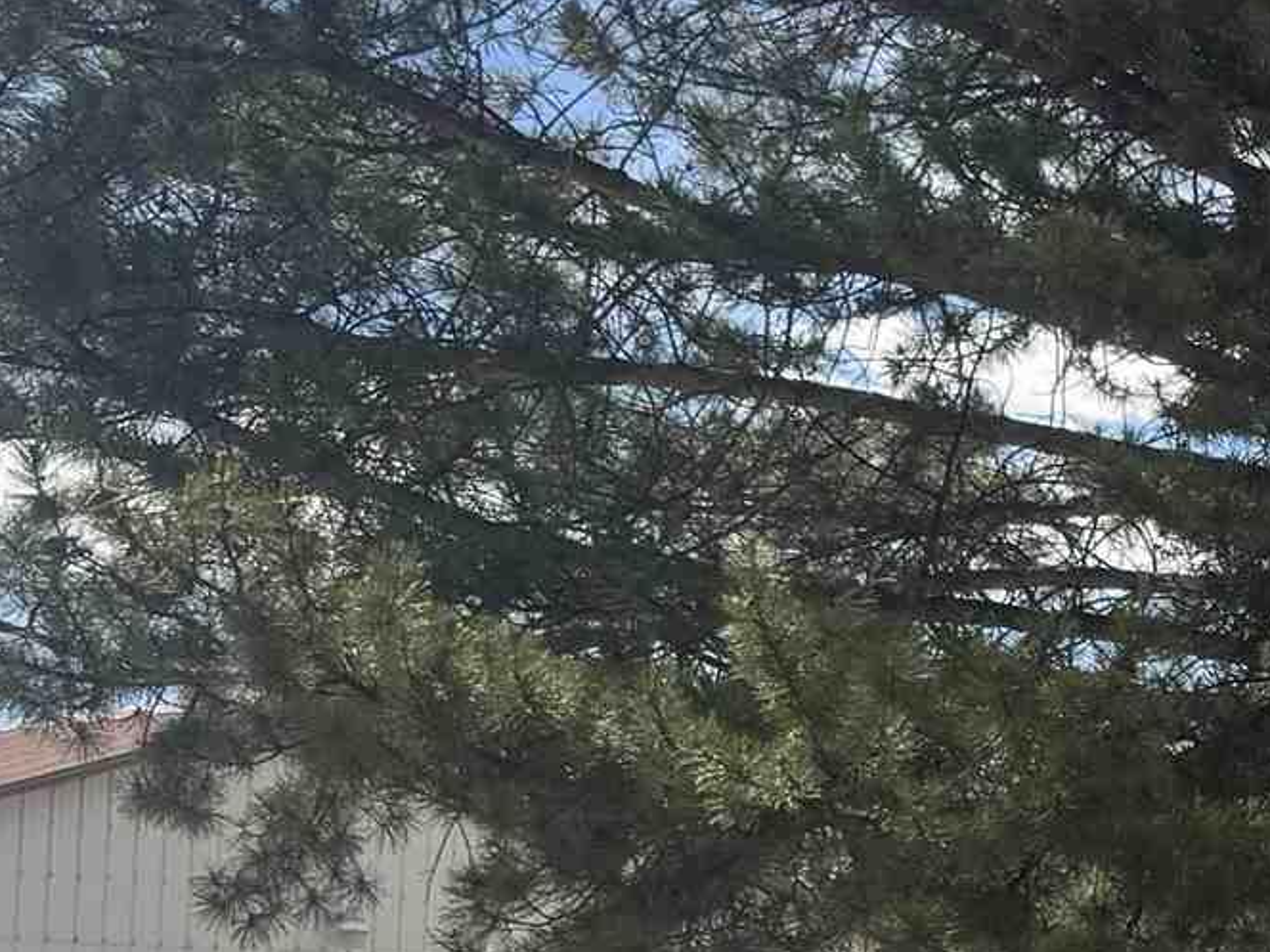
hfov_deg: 15.4
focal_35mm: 111
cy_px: 747
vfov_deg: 13.3
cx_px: 2228
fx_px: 4072
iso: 80
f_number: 1.78
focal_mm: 6.76
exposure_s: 1/2506
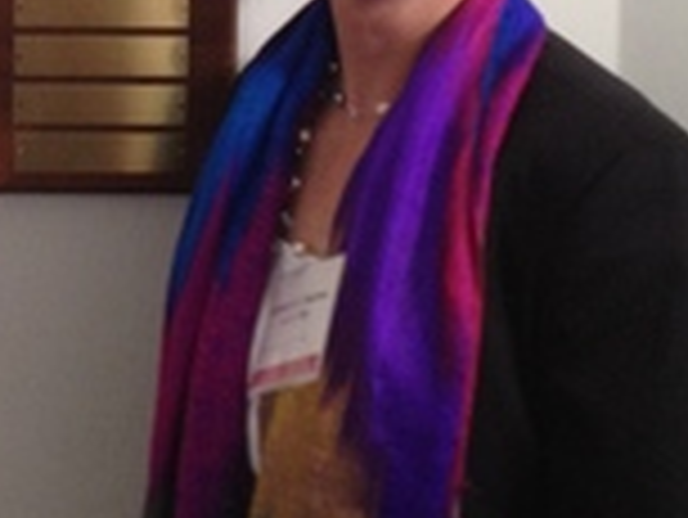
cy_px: -77
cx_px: -67
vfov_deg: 13.2
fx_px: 2188
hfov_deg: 17.3
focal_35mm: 110
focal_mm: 4.28
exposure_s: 1/20
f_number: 2.4
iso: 160
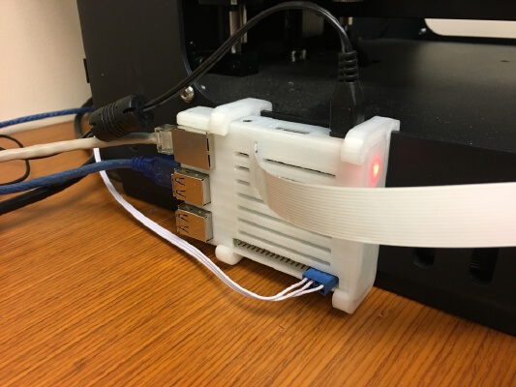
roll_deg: -0.5
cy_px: 194
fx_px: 432
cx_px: 258
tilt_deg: -23.6
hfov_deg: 61.6
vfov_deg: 48.2
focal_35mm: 29
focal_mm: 4.15
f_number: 2.2
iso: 100
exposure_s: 1/30
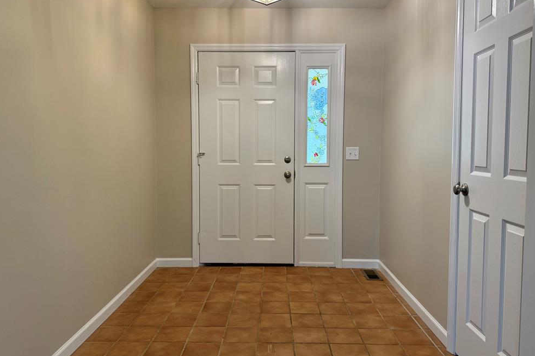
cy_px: 168
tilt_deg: -1.7
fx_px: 386
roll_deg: +0.1
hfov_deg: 69.4
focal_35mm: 26
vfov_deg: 49.5
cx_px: 268
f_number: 1.78
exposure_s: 1/120
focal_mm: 6.76
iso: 125
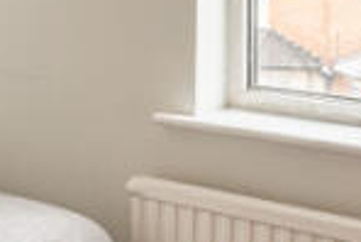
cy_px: -79
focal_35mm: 97
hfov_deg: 20.7
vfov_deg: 13.6
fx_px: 974
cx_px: 66
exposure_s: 1/125
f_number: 5
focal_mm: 14
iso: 100
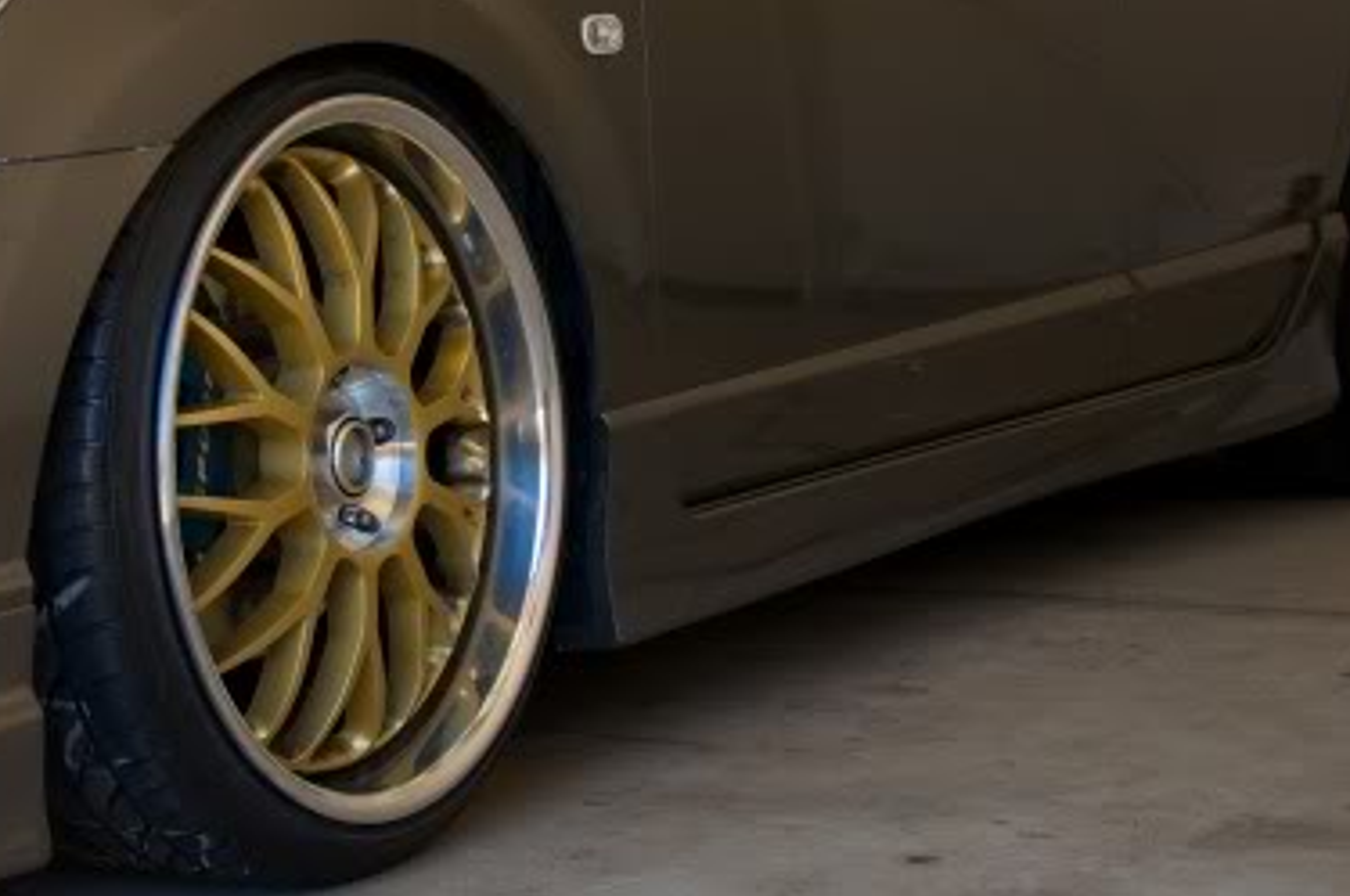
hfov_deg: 24.6
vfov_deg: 16.6
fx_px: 3071
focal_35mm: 82
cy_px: 344
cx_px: 410
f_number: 4.2
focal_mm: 32
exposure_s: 1/125
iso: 200
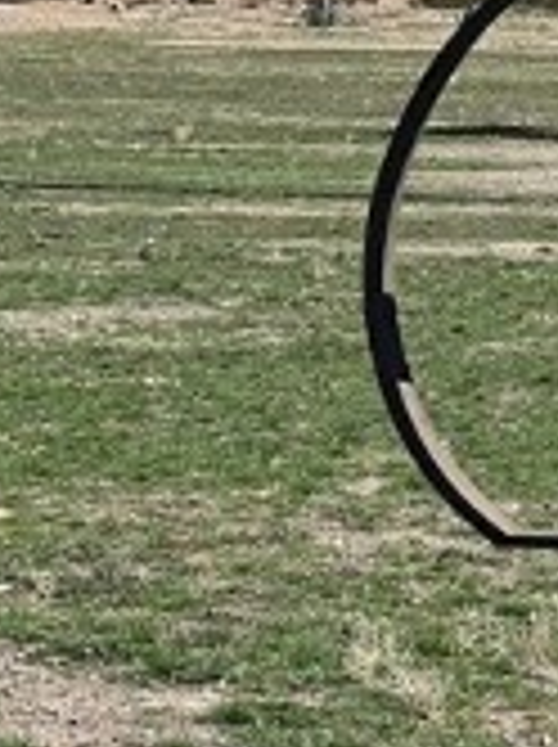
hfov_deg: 4.1
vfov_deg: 5.5
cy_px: -144
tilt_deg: +1.4
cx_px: 1152
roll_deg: -1.1
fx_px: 7693
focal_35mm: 357
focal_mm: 9
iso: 32
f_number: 2.8
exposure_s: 1/1119
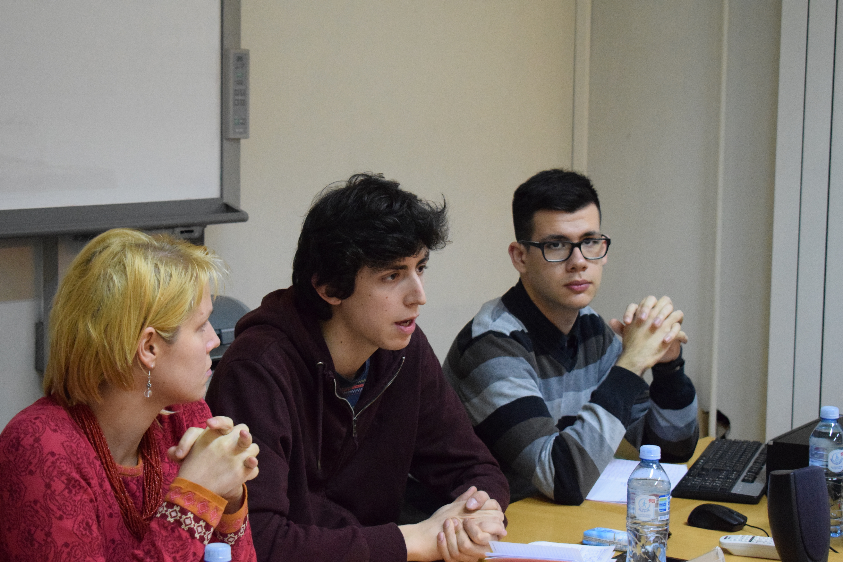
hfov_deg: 28.1
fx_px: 1686
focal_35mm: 72
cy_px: 281
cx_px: 422
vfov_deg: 18.9
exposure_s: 1/60
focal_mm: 48
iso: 5600
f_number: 5.3
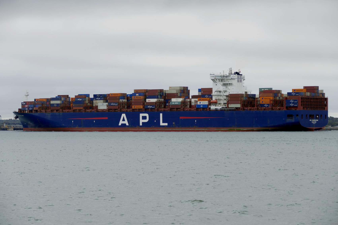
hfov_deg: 15.2
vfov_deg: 10.2
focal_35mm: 135
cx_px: 169
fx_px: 1267
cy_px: 112
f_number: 3.9
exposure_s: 1/400
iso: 125
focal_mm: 49.07
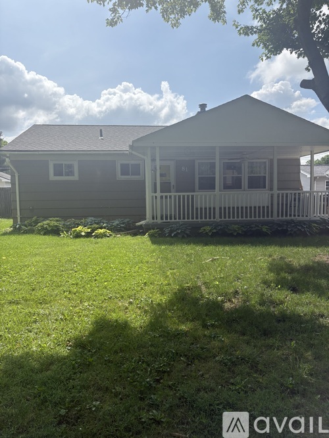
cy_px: 219
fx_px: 330
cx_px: 164
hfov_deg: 53.0
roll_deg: +1.0
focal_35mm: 26
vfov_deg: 67.3
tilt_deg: -2.7
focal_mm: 5.96
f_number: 1.6
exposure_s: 1/4065
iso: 50
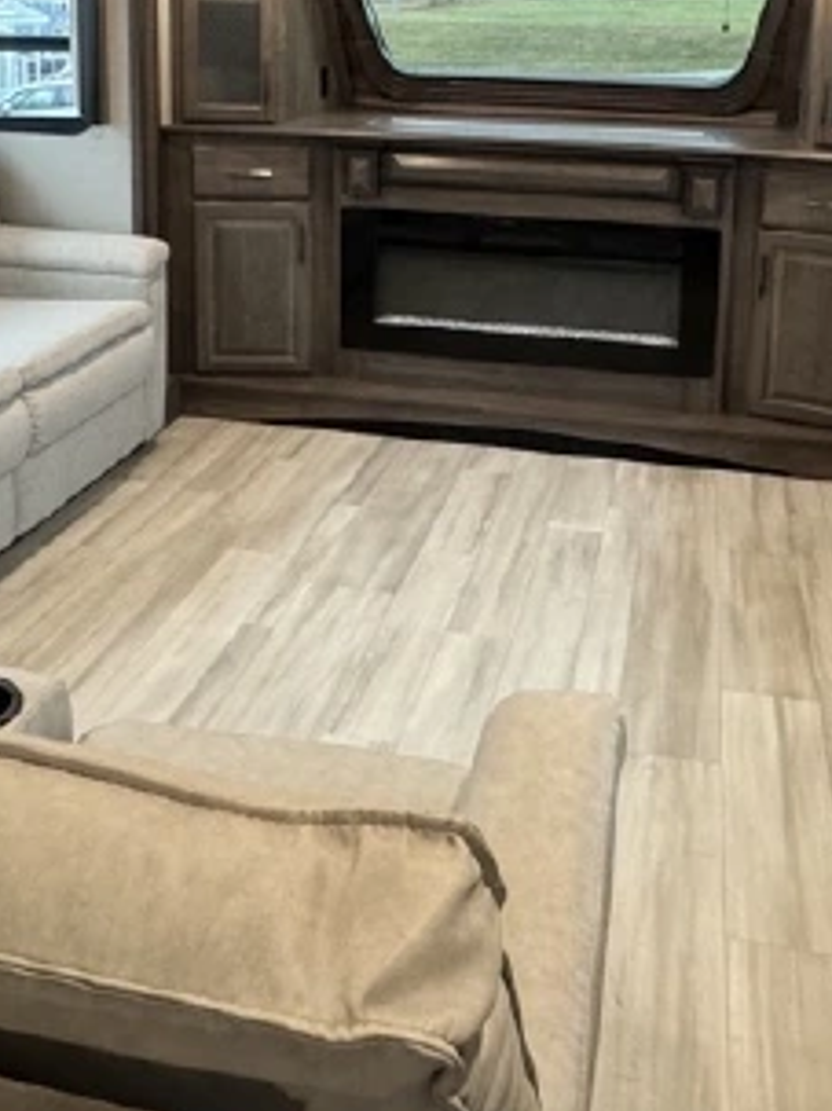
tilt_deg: -7.7
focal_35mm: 37
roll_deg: -1.1
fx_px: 1187
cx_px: 451
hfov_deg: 38.6
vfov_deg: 47.3
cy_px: 213
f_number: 2.2
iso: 320
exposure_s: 1/60
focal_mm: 2.22
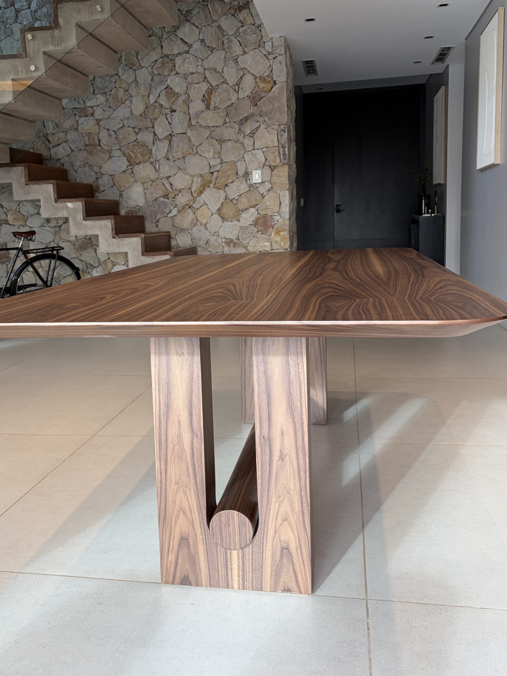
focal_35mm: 34
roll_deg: +2.2
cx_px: 204
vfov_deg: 53.9
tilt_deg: -8.9
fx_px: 664
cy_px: 325
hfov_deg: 41.6
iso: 32
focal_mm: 5.96
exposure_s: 1/157
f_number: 1.6
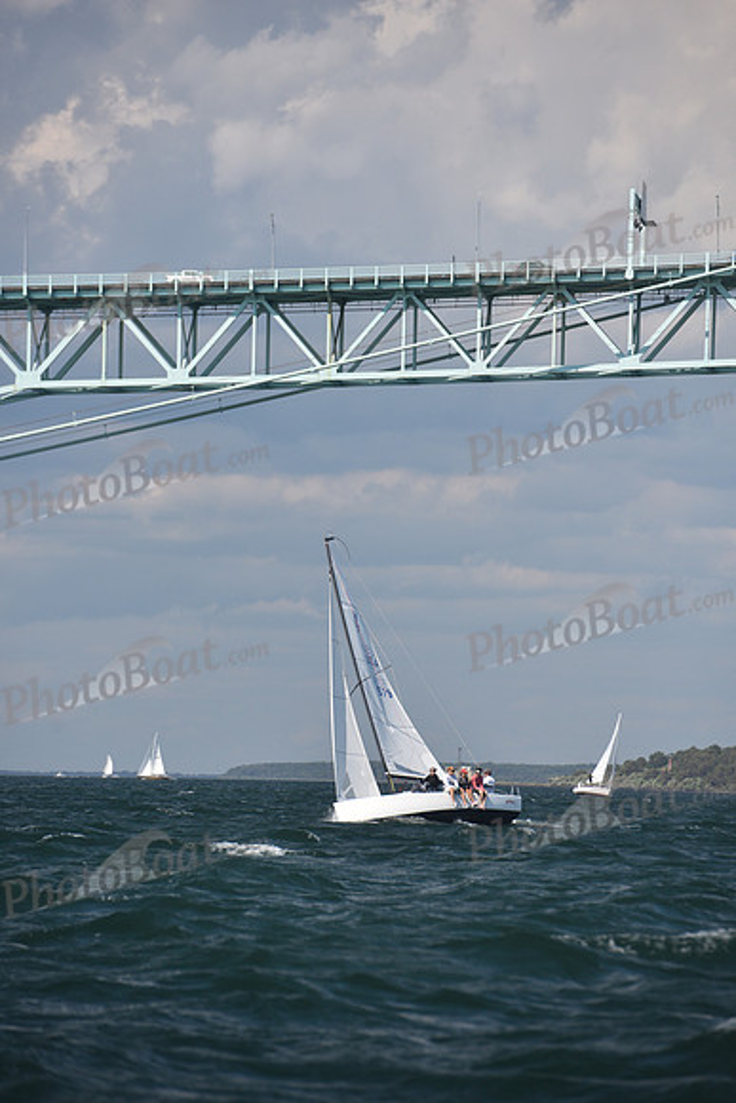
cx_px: 368
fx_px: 6129
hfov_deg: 6.9
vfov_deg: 10.3
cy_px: 552
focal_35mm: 200
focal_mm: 200
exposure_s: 1/1000
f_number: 5
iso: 250
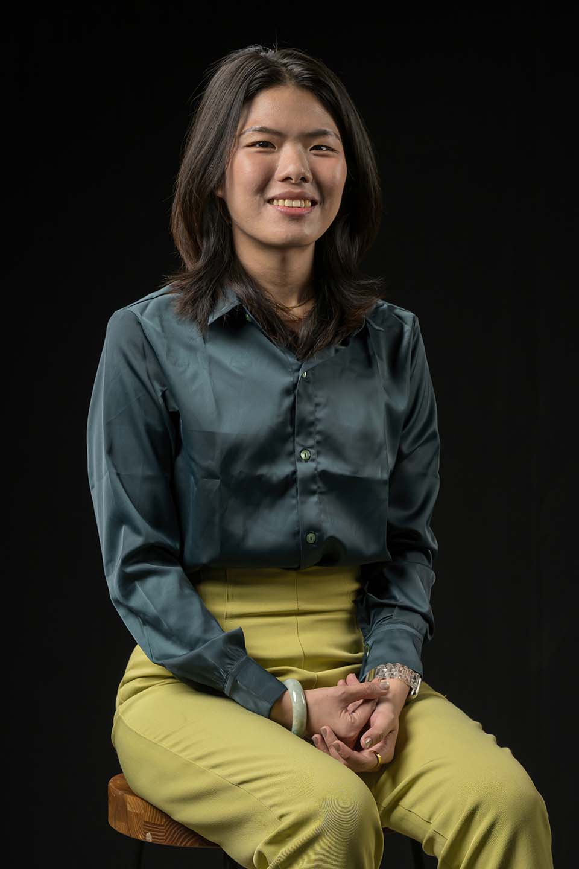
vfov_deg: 23.9
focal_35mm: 85
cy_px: 434
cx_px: 290
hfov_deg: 16.1
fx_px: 2050
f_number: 7.1
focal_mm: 85
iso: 320
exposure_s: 1/200
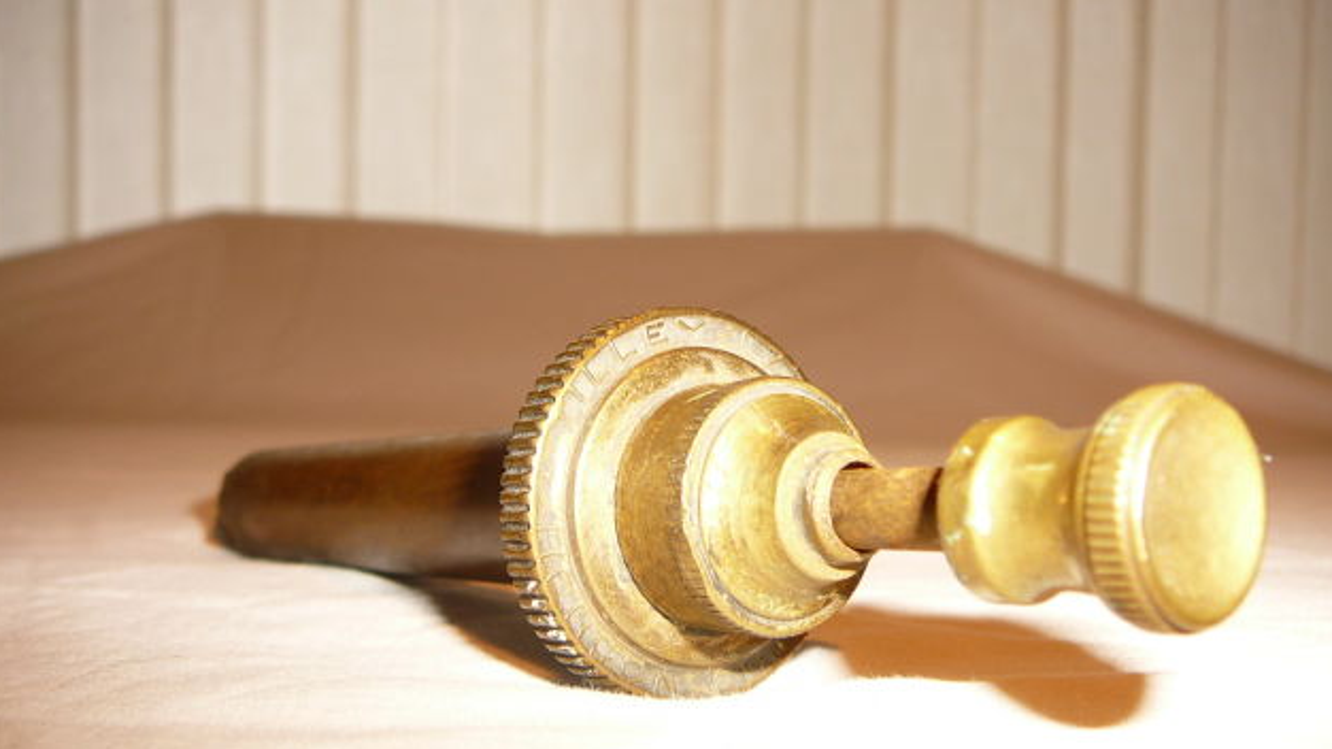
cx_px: 668
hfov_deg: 51.6
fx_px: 1377
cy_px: 470
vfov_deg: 30.3
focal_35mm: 39
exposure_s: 1/30
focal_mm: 5.2
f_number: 2.8
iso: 80
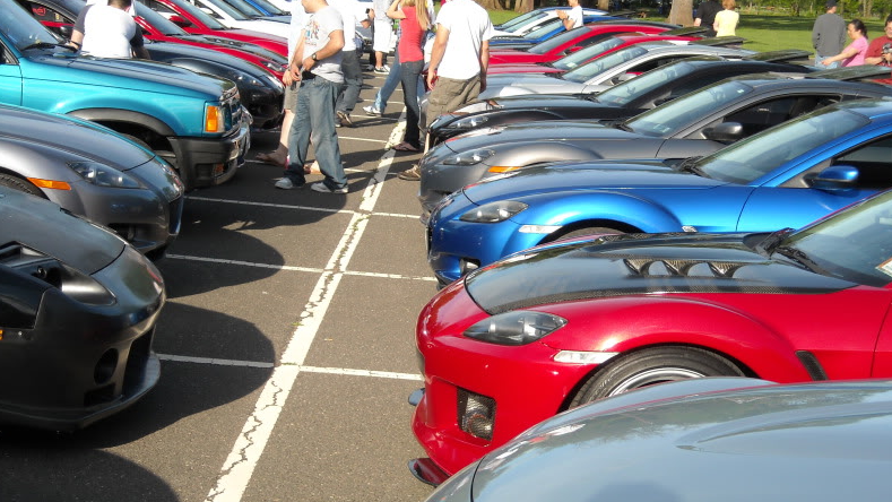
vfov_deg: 14.4
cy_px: 191
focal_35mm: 84
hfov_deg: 25.3
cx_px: 445
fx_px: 1987
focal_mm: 12.3
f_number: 3.9
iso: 64
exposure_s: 1/369
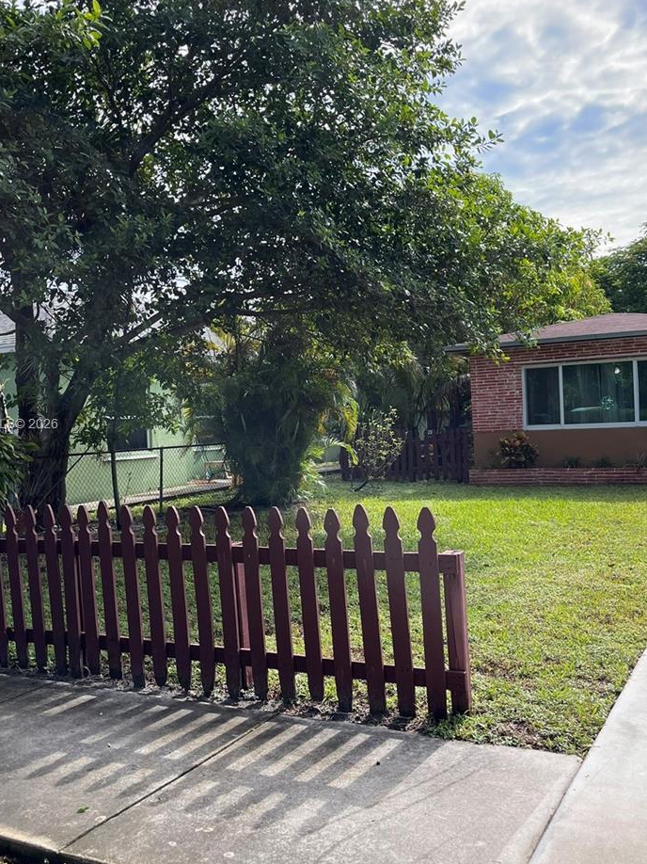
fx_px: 848
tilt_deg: -0.5
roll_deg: +2.9
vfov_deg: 54.0
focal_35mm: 34
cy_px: 425
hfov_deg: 41.8
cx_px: 308
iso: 50
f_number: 1.6
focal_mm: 5.1
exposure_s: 1/1923
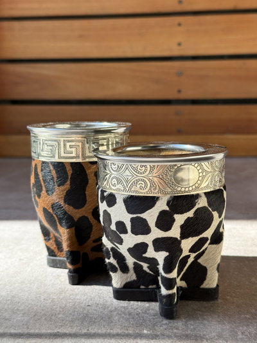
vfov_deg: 39.6
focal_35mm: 48
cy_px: 172
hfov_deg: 30.3
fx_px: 475
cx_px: 128
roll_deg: +0.5
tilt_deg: -9.0
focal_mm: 6.76
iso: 100
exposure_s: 1/712
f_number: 1.78
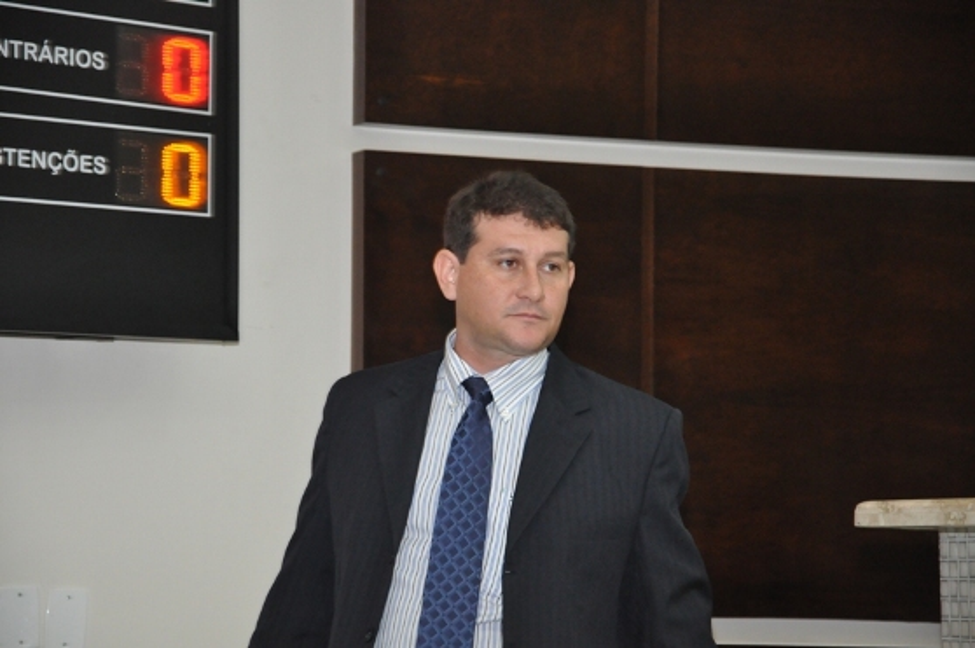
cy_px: 324
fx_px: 3653
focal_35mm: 135
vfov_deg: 10.1
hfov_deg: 15.2
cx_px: 488
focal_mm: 90
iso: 2000
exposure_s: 1/40
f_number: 7.1
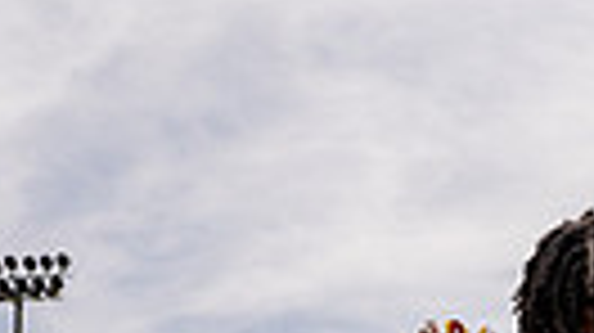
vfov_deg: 10.3
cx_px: 639
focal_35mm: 93
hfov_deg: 21.8
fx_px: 1464
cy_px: 914
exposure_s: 1/250
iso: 100
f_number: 8
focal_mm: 26
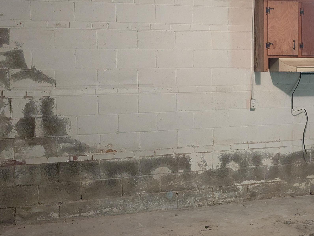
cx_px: 252
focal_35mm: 52
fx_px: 472
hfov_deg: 35.6
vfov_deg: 28.0
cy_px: 96
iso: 170
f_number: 1.73
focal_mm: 4.38
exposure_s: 1/60
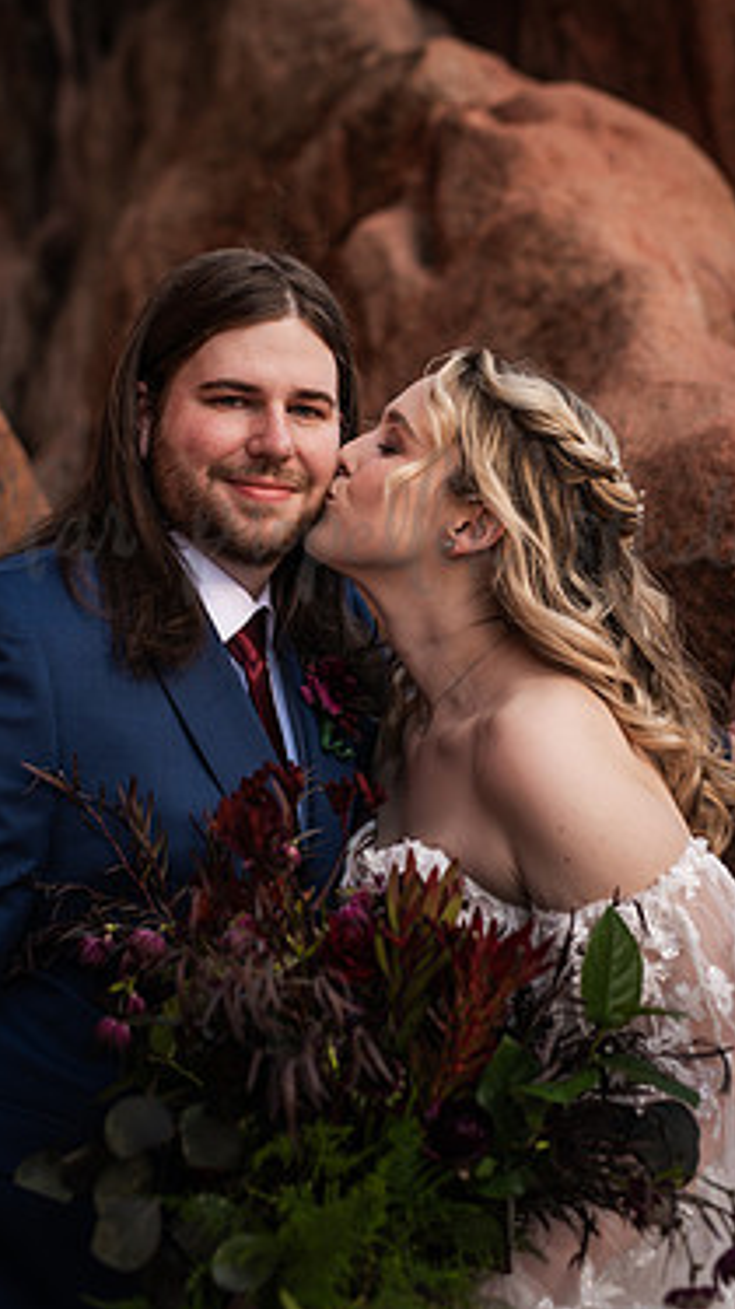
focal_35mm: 63
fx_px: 2186
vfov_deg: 33.2
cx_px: 348
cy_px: 525
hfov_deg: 19.1
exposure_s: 1/320
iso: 250
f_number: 2.8
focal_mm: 50
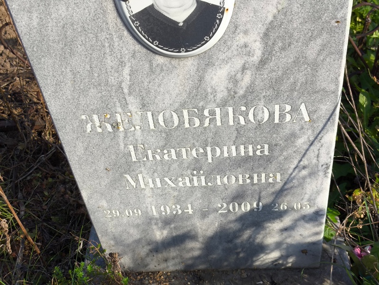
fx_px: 548
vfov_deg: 29.1
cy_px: 142
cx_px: 190
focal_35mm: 50
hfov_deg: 38.2
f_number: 1.7
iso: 50
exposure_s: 1/811
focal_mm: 4.71
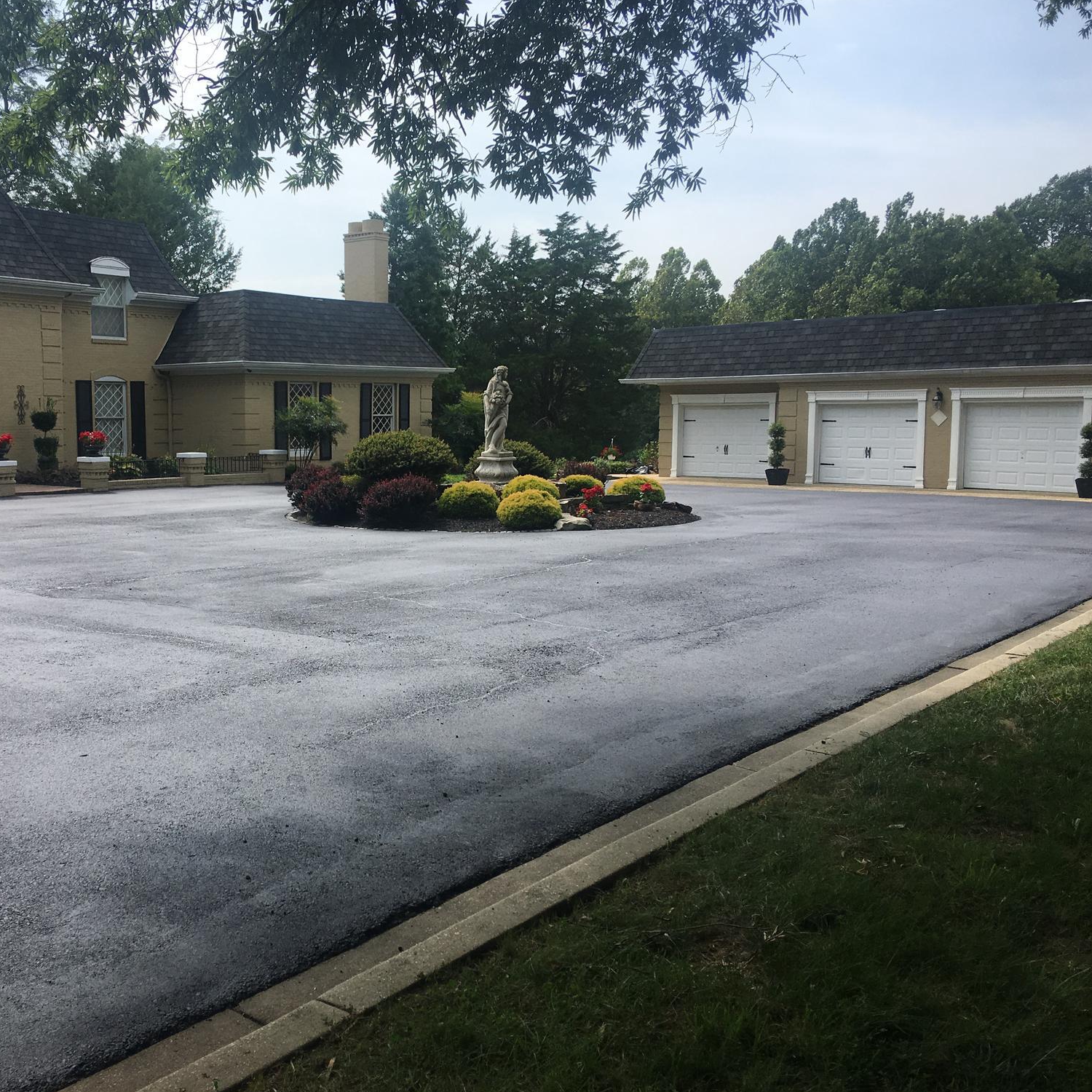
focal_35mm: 35
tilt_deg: -4.9
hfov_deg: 46.6
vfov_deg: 47.2
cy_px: 543
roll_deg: -0.3
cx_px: 380
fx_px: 1249
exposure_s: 1/1374
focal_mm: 4.15
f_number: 2.2
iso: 25
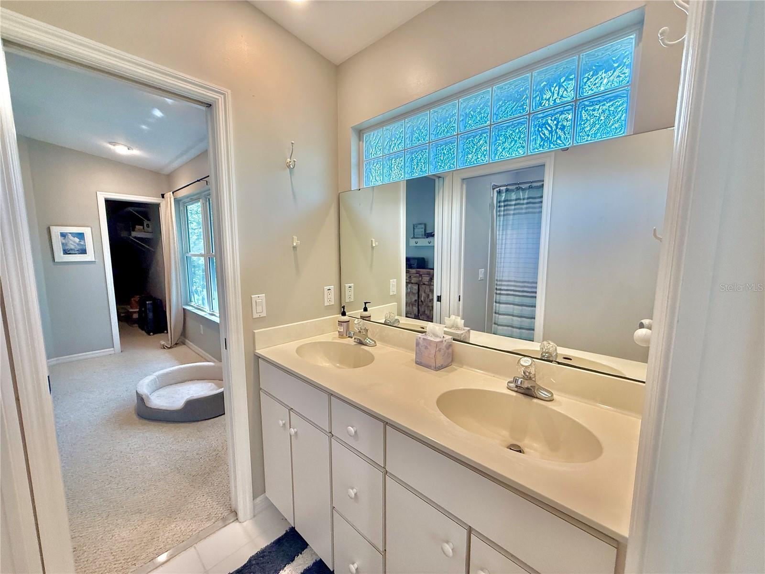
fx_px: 309
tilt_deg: -6.4
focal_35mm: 14
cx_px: 382
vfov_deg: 85.7
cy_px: 287
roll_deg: +0.5
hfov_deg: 102.1
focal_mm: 2.22
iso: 160
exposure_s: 1/120
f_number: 2.2
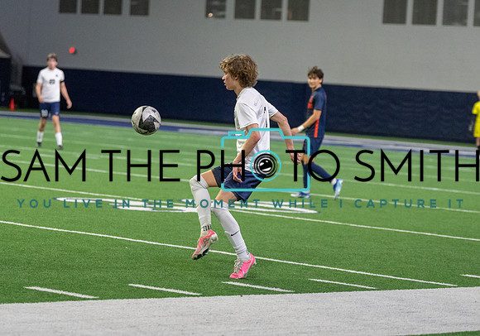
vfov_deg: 9.6
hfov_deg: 13.7
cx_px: 251
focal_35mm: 148
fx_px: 2004
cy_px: 187
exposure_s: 1/1250
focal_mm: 105
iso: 5000
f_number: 2.8
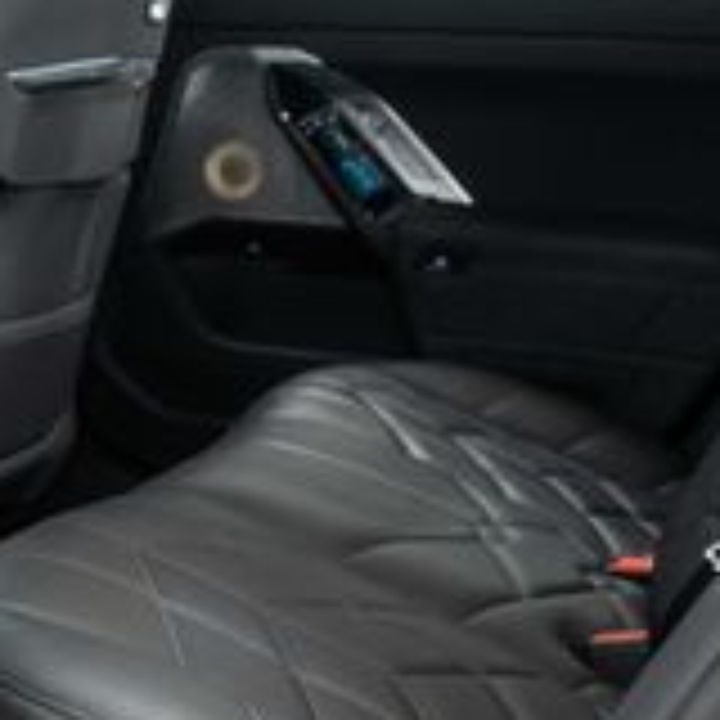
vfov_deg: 18.1
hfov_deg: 18.0
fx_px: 2236
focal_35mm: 95
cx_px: 90
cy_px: 151
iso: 800
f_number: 3.2
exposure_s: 1/40
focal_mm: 28
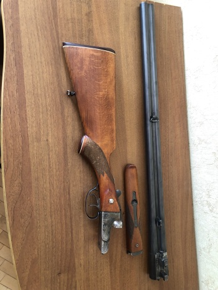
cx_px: 109
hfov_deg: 49.7
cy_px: 145
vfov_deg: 63.5
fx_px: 235
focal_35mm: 28
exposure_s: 1/17
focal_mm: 3.99
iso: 40
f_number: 1.8
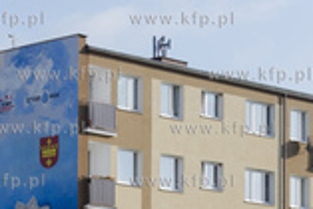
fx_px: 1549
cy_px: 264
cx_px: 140
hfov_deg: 11.5
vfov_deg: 7.7
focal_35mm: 178
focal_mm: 70
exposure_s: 1/3200
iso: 400
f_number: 4.5
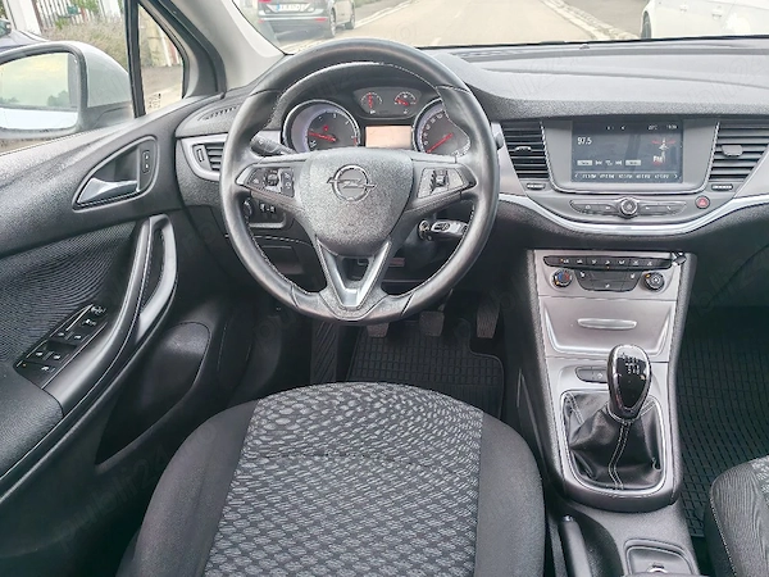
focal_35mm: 27
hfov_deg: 65.3
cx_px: 384
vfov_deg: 51.4
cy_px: 288
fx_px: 600
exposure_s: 1/100
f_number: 1.95
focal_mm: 5.52
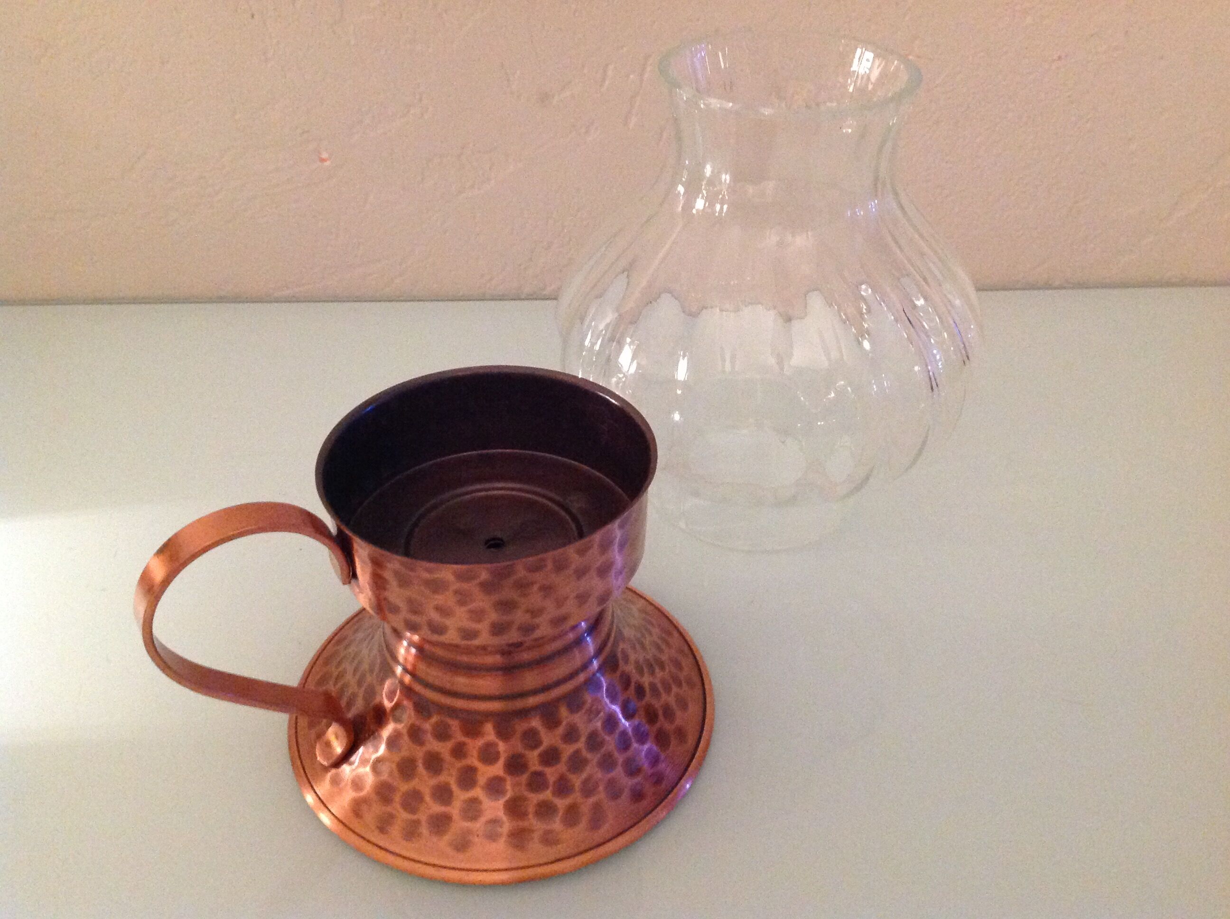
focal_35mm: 35
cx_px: 615
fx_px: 1242
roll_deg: -0.9
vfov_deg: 40.6
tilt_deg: -35.5
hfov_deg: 52.7
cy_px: 460
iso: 500
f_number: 2.4
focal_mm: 4.28
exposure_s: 1/17
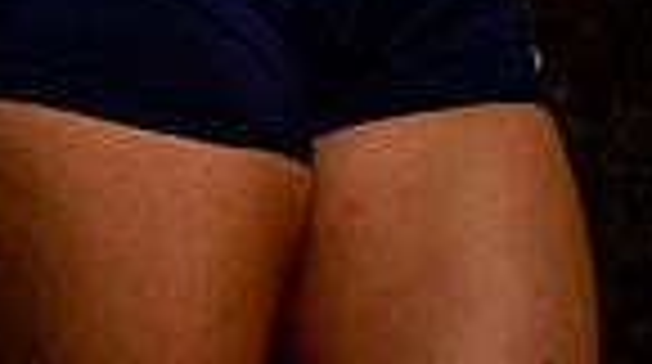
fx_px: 3883
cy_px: -562
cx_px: 130
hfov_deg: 9.6
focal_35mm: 225
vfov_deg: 5.2
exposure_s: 1/800
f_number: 5.6
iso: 100
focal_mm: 69
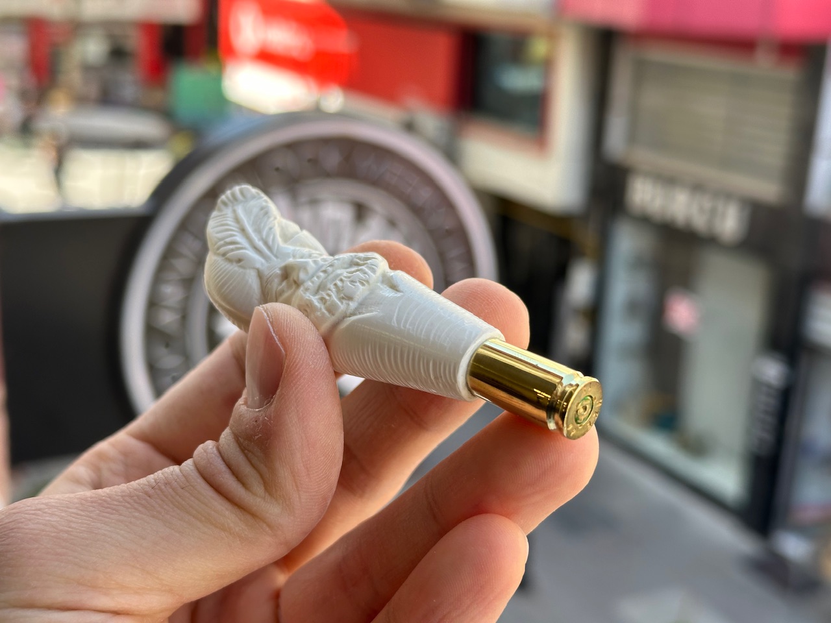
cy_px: 312
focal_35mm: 48
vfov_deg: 30.3
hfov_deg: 39.7
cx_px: 416
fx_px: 1152
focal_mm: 6.86
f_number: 1.78
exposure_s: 1/380
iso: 64
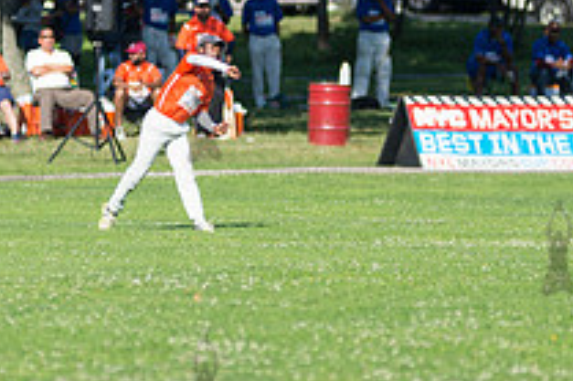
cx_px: 203
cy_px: 114
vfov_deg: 2.5
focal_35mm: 556
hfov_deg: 3.7
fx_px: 8842
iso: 200
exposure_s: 1/2500
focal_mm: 200
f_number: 2.8
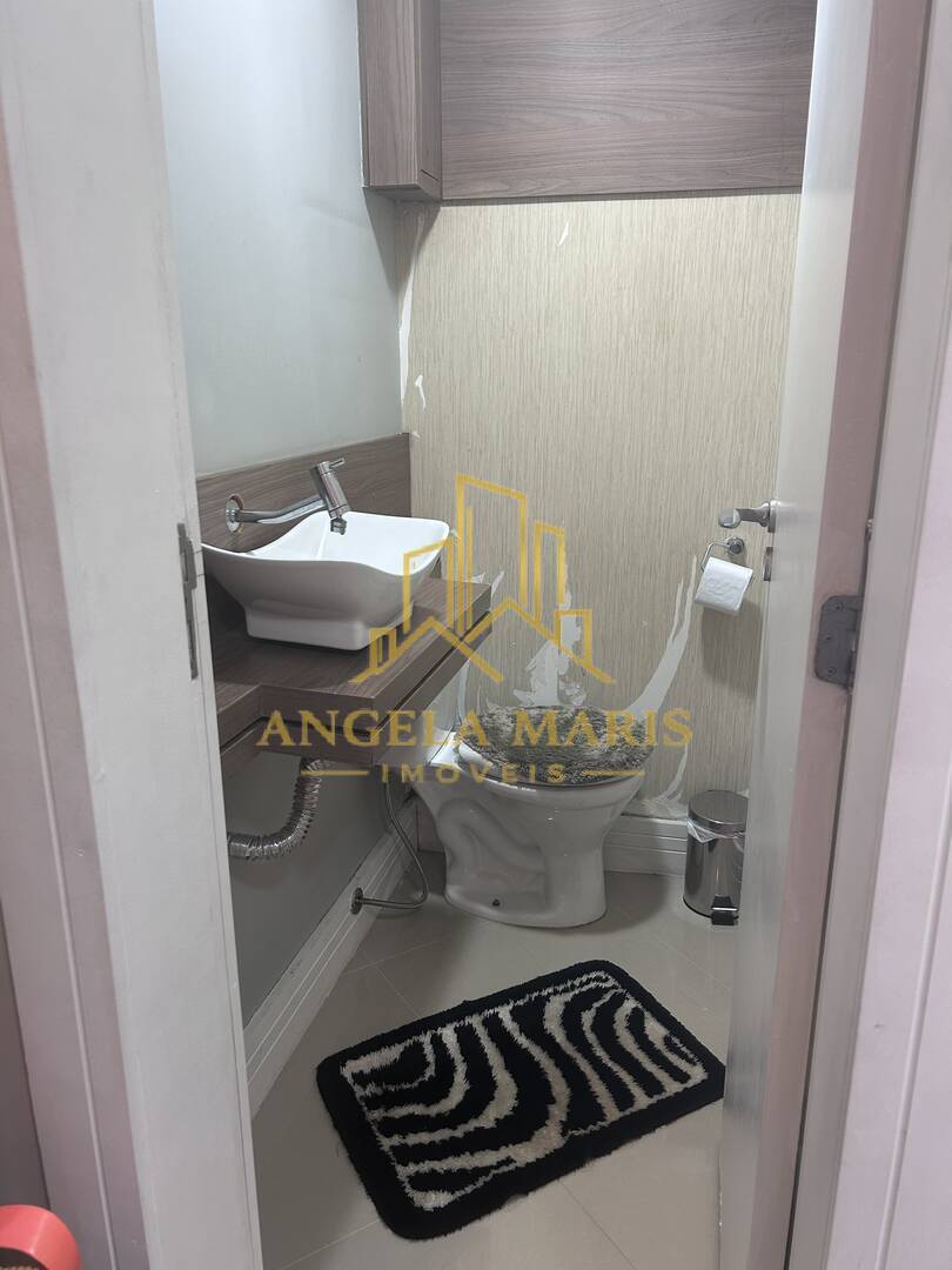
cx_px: 476
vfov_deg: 67.3
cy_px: 635
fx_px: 953
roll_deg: -0.2
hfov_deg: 53.1
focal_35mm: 26
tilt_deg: -16.1
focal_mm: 5.7
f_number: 1.5
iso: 80
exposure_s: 1/60
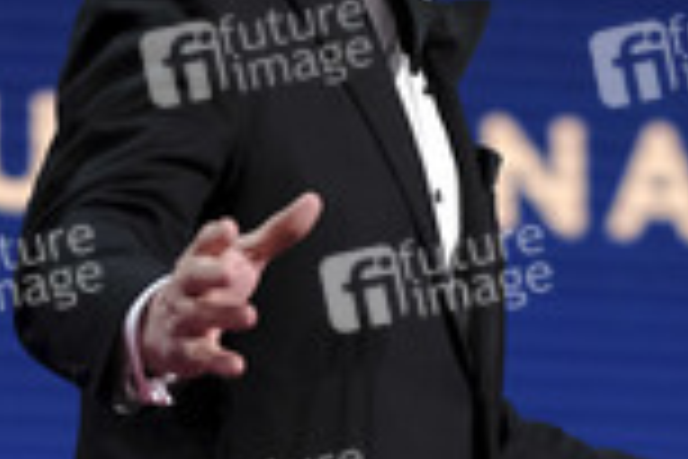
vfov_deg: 3.5
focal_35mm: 397
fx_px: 7587
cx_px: 317
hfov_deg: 5.2
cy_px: 166
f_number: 2
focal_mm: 90
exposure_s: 1/500
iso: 1600
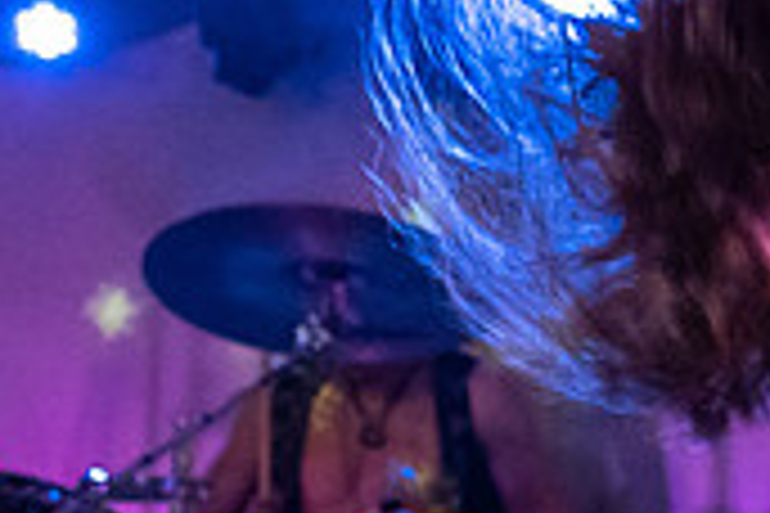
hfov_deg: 21.6
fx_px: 1604
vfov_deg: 18.1
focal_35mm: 75
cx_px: 1216
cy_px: 329
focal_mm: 14
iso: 3200
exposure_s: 1/200
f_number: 2.8
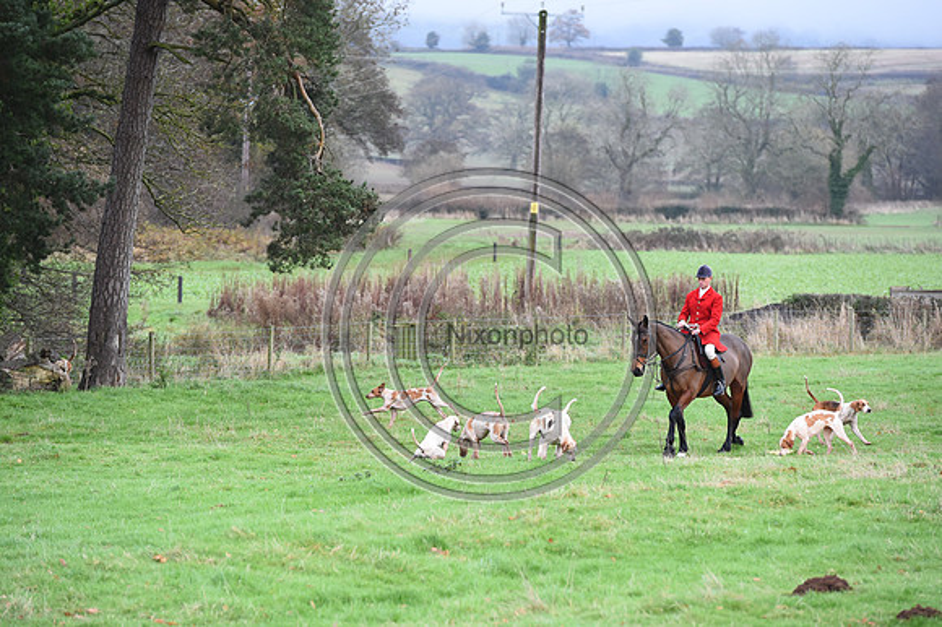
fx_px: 5230
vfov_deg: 6.9
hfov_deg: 10.3
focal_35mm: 200
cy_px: 314
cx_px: 471
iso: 2200
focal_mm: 200
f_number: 5.6
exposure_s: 1/1000
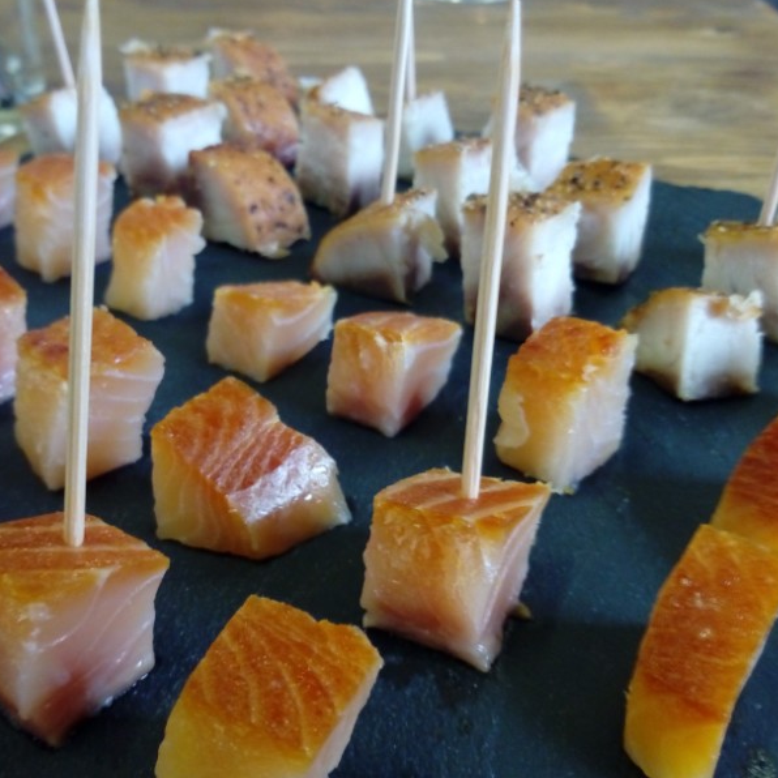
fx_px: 1043
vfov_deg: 40.9
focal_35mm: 41
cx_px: 324
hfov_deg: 40.8
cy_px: 423
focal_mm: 3.5
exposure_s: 1/33.3
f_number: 2
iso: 314
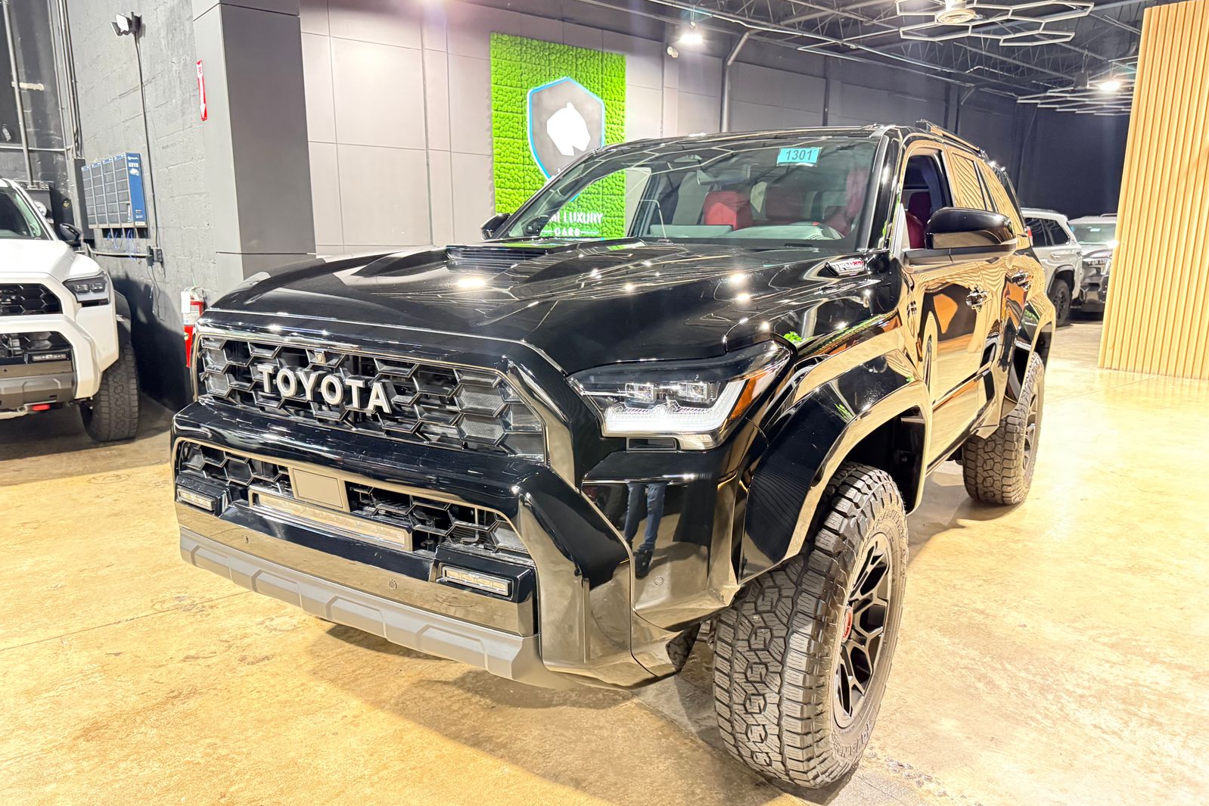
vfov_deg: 51.2
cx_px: 604
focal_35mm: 25
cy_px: 428
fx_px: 839
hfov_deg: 71.5
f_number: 1.78
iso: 800
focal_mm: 6.76
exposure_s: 1/30
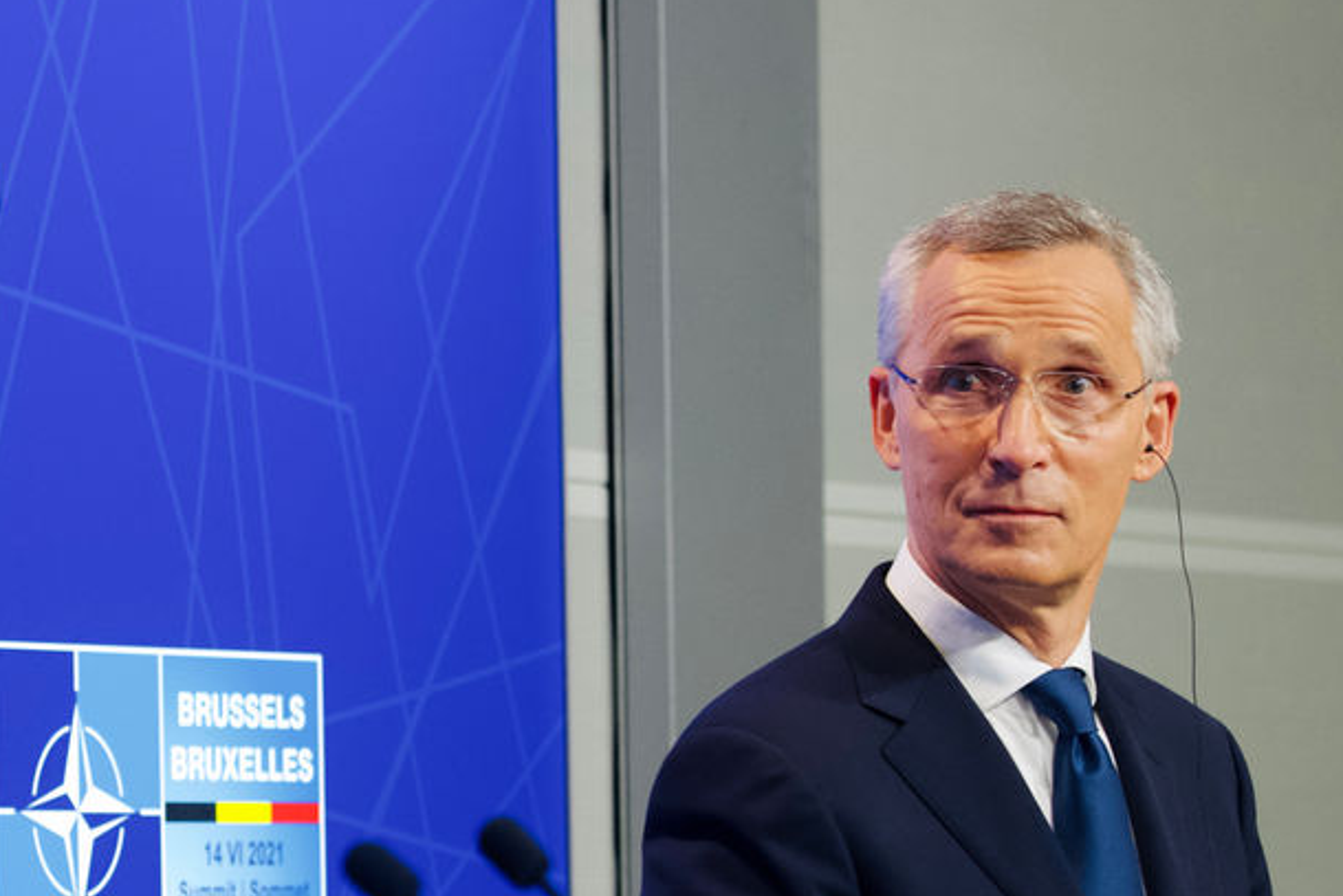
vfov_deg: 7.1
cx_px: 205
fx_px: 7201
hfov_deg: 10.6
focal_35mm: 193
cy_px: 750
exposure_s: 1/160
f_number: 4
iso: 3200
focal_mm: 92
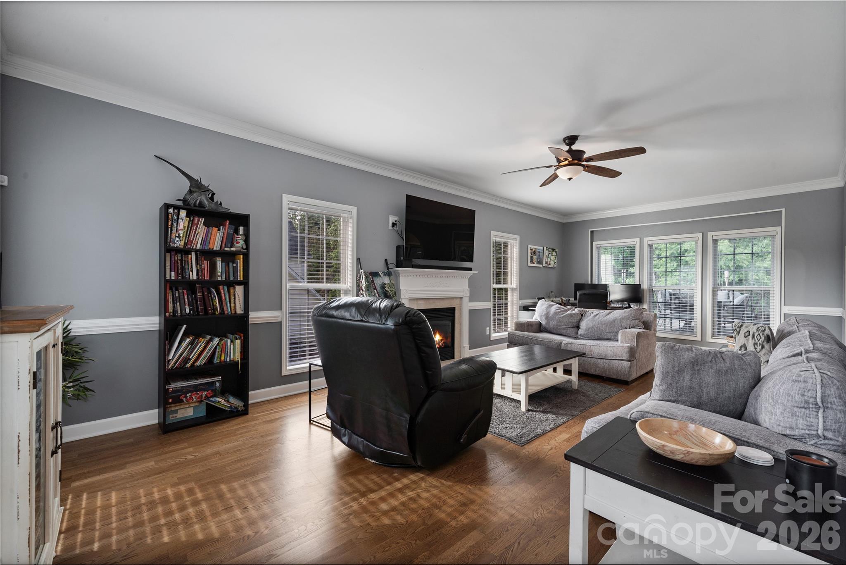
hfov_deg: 104.2
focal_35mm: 14
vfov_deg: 81.3
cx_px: 423
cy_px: 282
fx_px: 329
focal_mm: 14
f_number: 10
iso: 100
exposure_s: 1.3
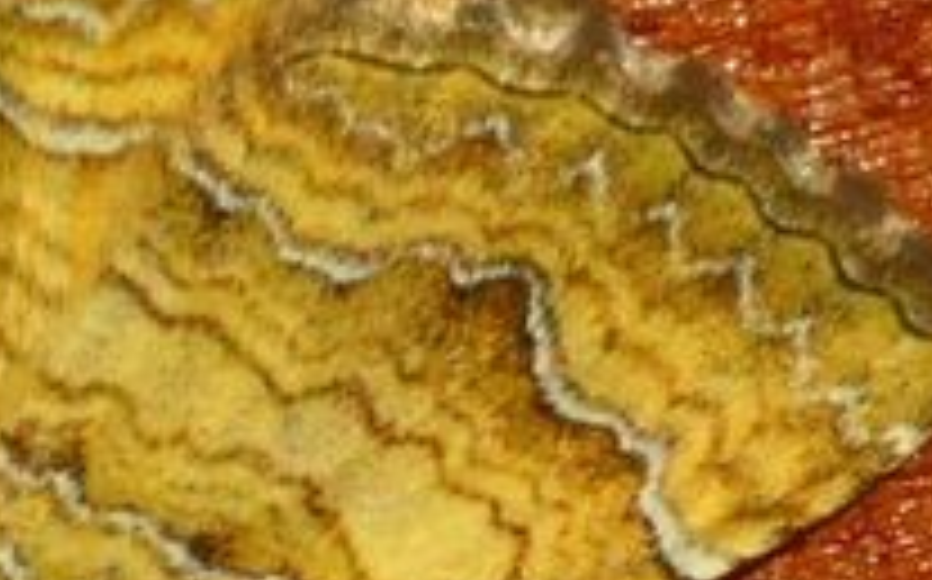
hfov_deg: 3.1
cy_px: 351
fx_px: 17080
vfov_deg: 1.9
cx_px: -83
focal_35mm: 673
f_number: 5.4
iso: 80
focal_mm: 27.5
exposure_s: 1/40
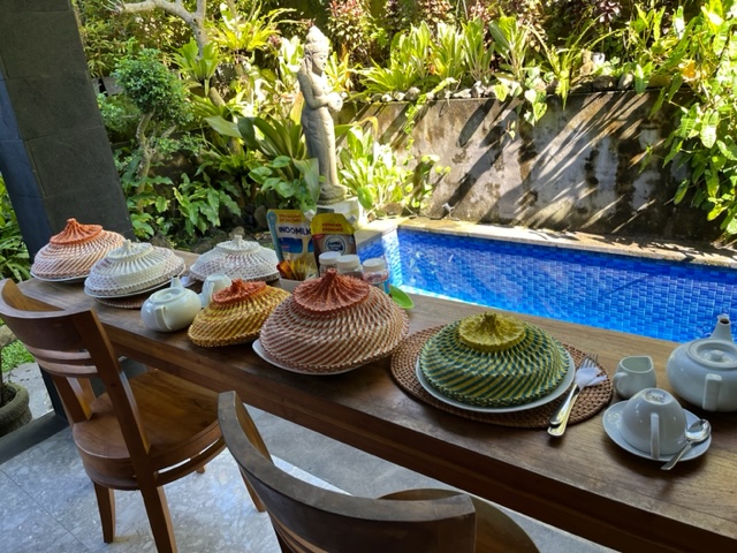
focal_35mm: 26
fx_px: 554
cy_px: 276
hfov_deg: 67.3
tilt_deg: -22.3
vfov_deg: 53.1
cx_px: 368
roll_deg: +7.6
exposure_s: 1/121
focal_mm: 5.1
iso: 40
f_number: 1.6
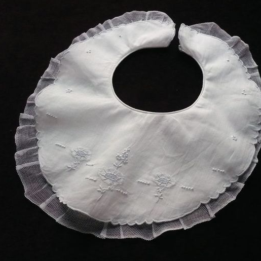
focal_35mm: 42
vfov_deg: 40.0
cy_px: 129
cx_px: 151
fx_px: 358
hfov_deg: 39.9
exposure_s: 1/250
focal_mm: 5.8
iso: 400
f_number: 2.8
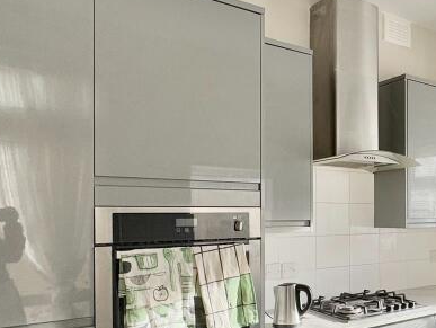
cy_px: 219
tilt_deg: -0.7
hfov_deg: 46.0
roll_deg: -0.1
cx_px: 380
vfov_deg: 38.3
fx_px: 466
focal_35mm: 37
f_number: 2.2
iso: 80
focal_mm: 2.22
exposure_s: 1/99
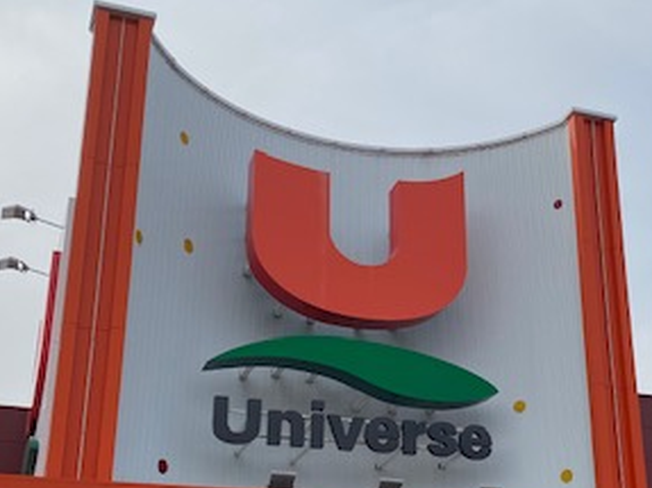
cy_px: 338
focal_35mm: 58
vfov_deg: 25.0
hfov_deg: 32.8
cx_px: 468
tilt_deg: +22.4
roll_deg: +1.8
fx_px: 1092
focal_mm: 4.25
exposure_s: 1/2899
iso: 32
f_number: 1.8
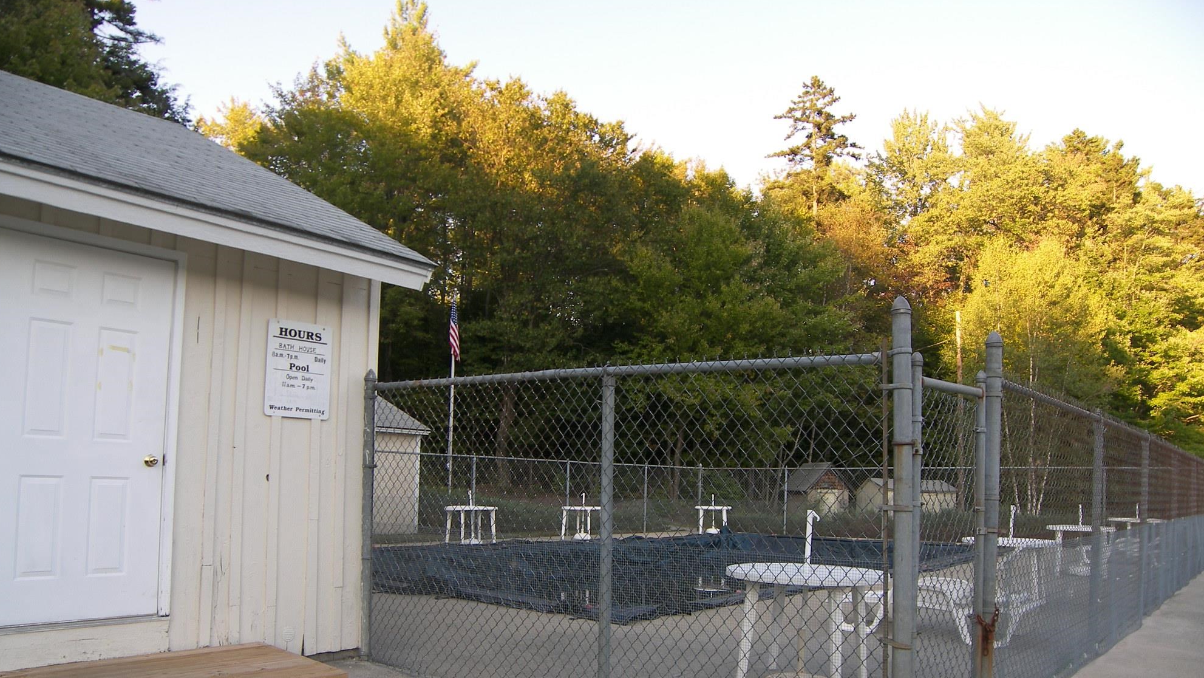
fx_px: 862
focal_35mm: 27
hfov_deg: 69.8
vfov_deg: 42.5
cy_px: 435
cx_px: 593
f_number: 2.8
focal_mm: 5
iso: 50
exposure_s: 1/125
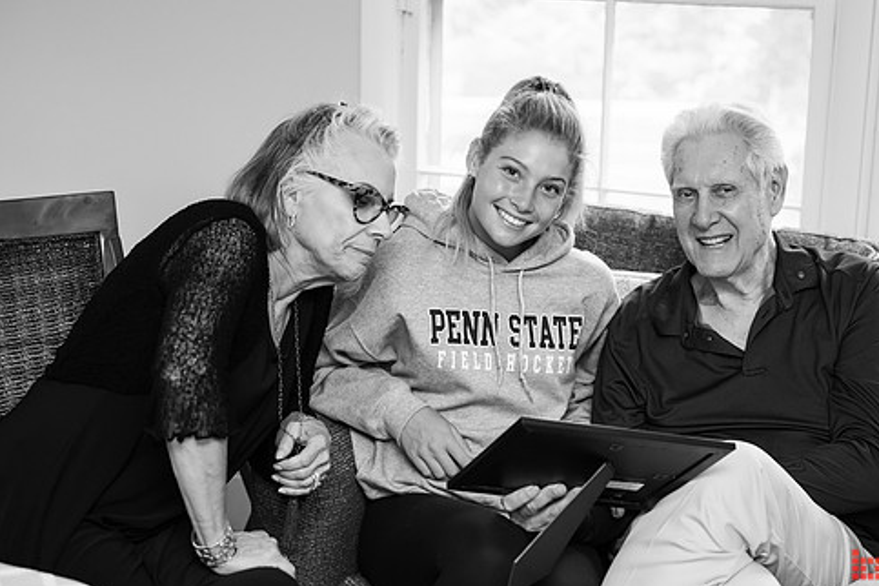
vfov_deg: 20.6
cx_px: 453
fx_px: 1611
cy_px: 293
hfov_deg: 30.5
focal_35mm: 66
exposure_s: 1/200
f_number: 3.5
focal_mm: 55
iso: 1000
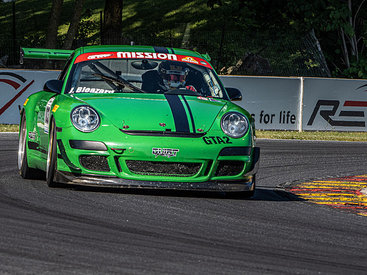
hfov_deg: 3.0
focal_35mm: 671
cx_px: 162
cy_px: 141
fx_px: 7111
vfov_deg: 2.2
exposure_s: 1/400
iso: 400
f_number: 10
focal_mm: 300
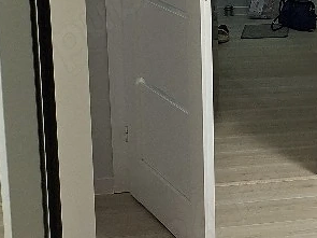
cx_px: 515
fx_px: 714
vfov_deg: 18.2
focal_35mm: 78
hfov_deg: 20.3
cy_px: -19
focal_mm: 5.54
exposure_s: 1/100
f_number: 1.8
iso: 200
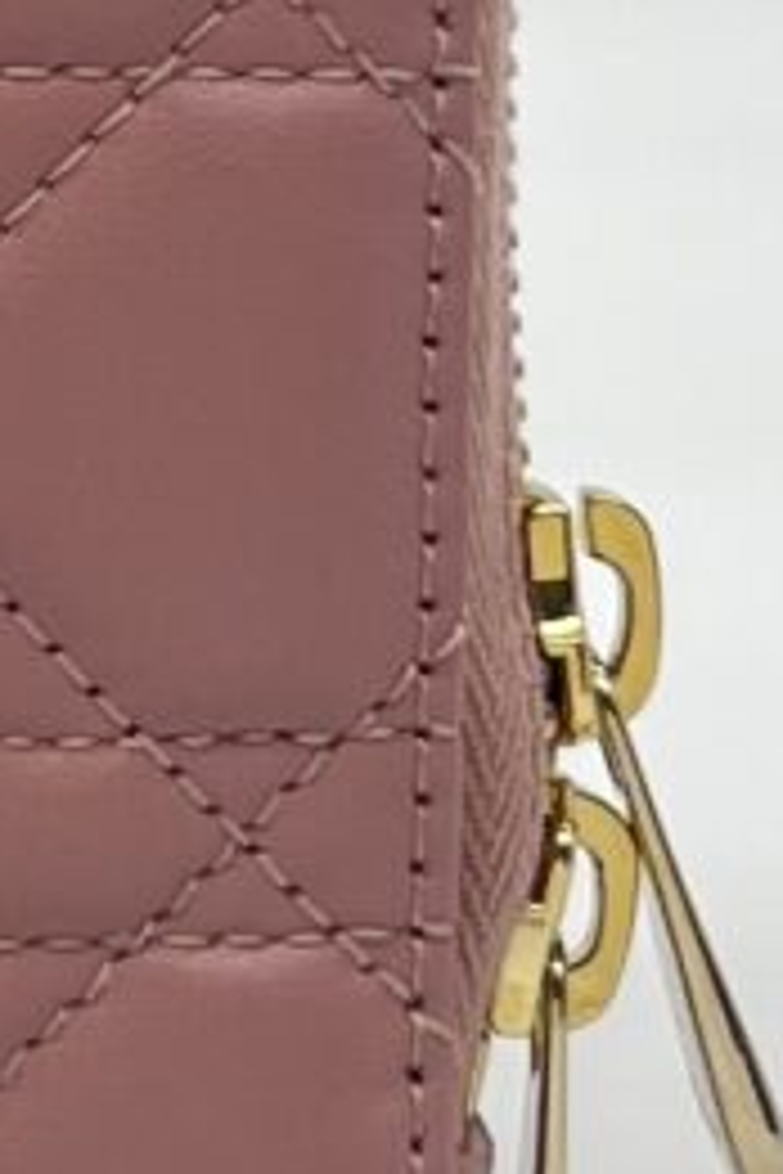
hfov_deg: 12.0
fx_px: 3458
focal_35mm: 106
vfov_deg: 18.6
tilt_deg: -12.0
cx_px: -549
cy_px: -81
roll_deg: -0.4
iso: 40
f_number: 1.5
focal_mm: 5.7
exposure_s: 1/213
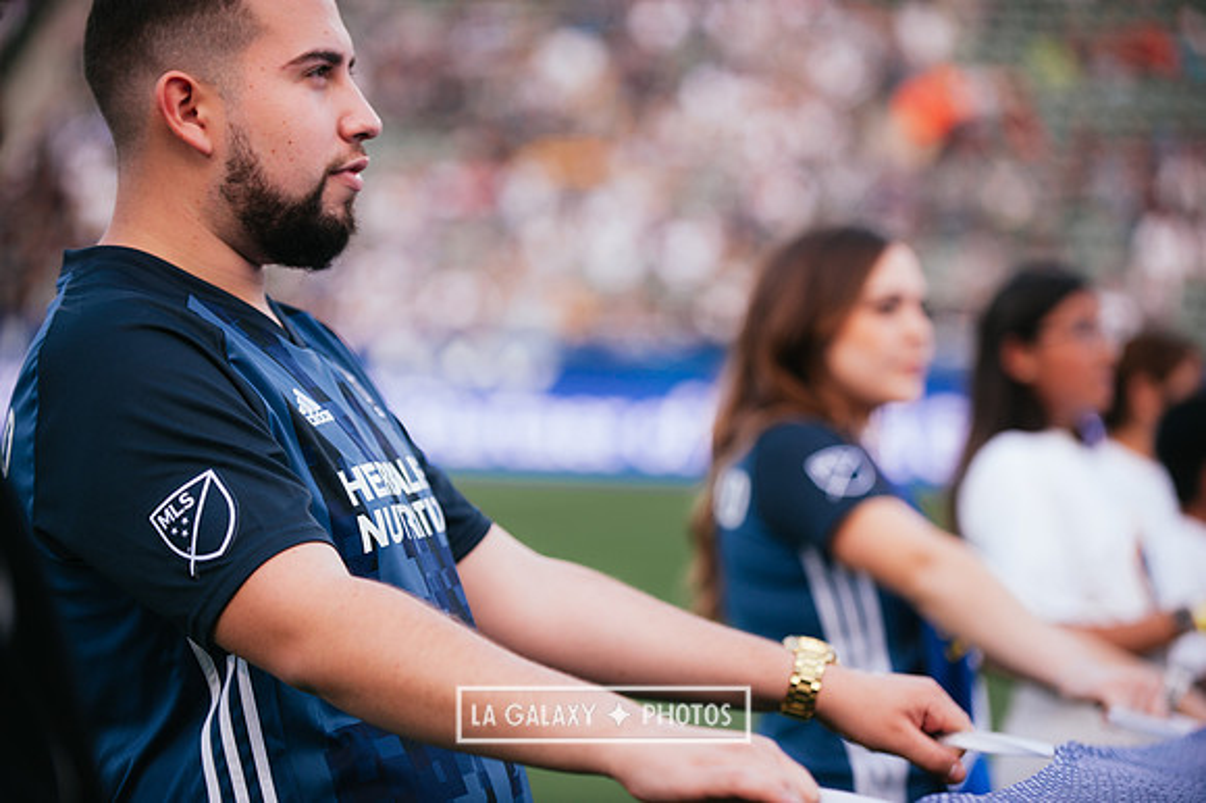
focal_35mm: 125
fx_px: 4185
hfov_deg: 16.4
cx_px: 603
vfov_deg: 11.0
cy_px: 402
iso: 250
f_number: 2.8
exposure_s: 1/500
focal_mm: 125
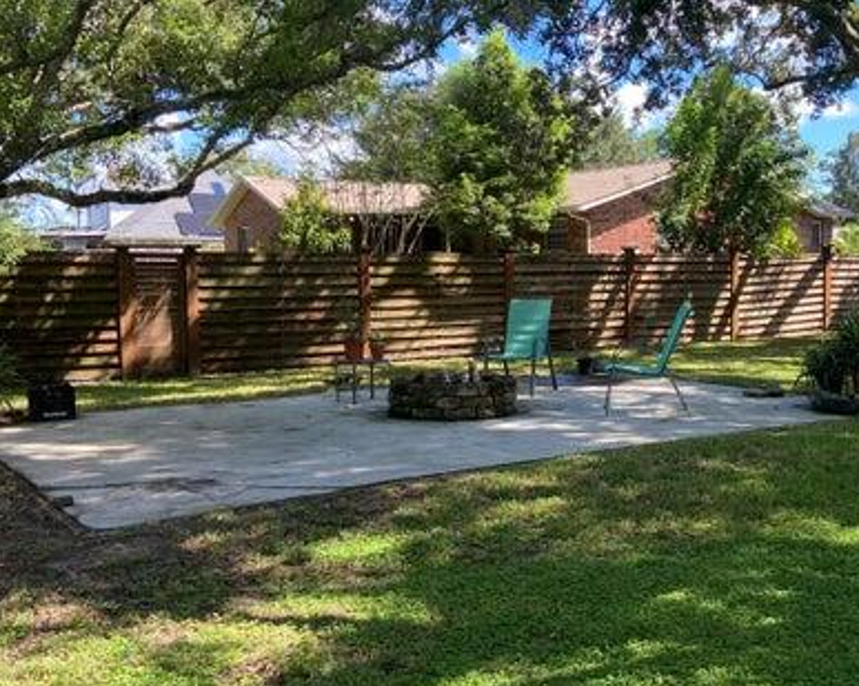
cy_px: 353
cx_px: 604
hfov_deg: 43.0
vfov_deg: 35.6
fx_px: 1067
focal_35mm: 42
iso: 32
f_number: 1.8
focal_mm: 4.25
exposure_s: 1/363
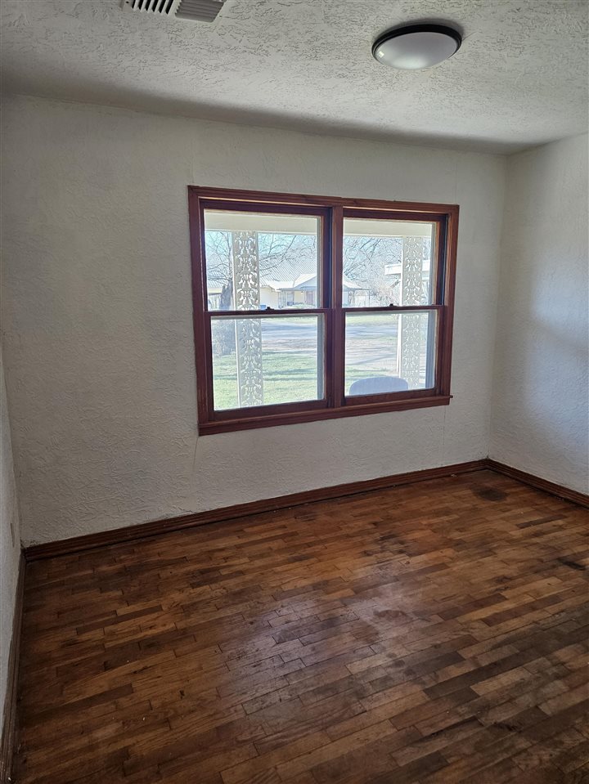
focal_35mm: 23
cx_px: 294
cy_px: 392
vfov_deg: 73.9
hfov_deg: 58.9
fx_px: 521
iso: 160
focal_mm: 5.4
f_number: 1.8
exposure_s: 1/207
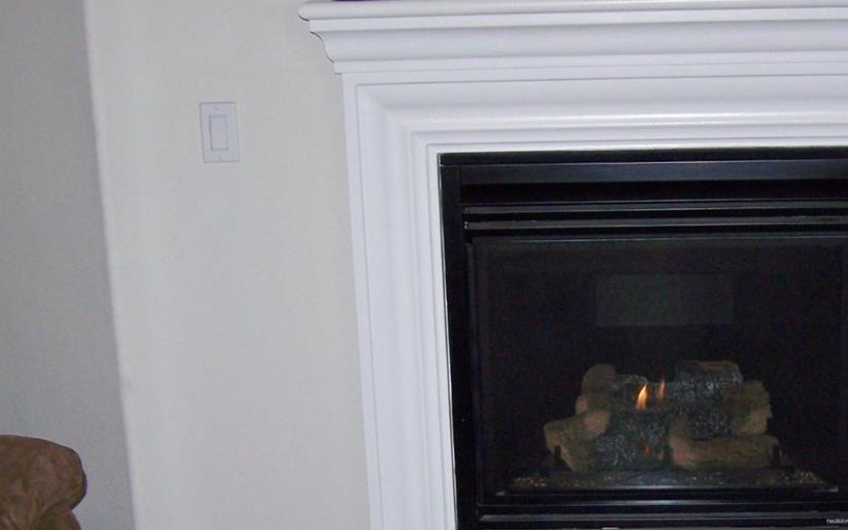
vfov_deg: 17.5
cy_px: 382
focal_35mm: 74
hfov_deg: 27.7
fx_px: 1710
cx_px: 560
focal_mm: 6.3
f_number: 2.8
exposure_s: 1/50
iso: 80
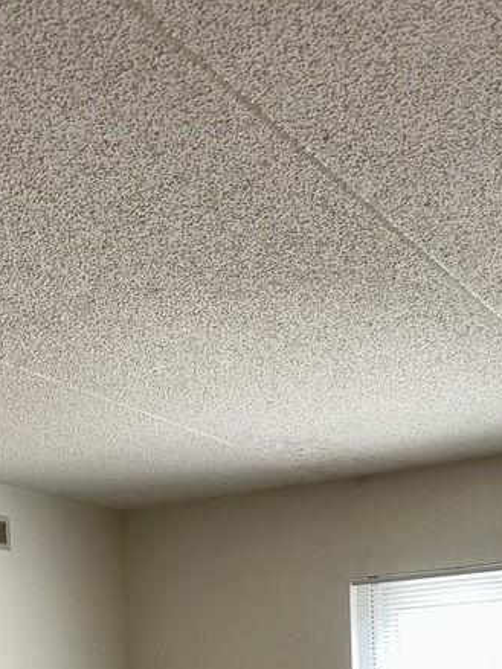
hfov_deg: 24.8
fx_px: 1141
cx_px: 259
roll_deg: +1.9
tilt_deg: -2.3
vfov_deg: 29.3
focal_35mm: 59
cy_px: 747
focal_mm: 6.86
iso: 50
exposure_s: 1/34
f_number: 1.78
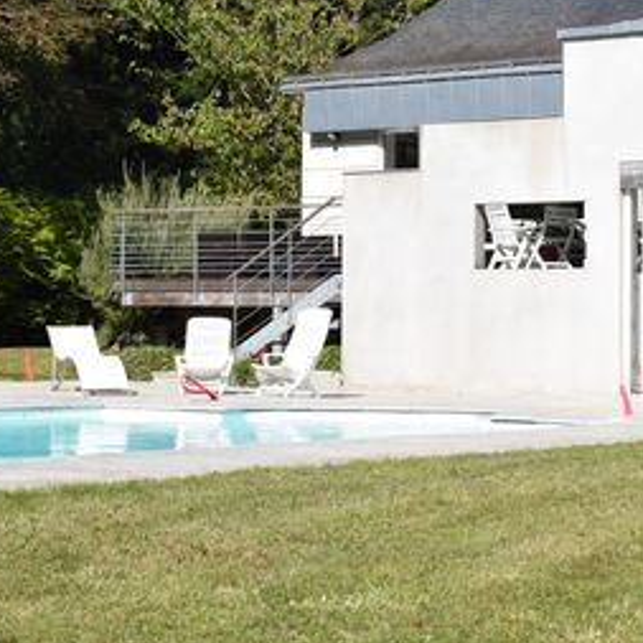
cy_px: 267
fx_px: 2228
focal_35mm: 106
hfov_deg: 16.4
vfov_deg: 16.4
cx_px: 440
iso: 200
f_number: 10
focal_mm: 35
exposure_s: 1/400
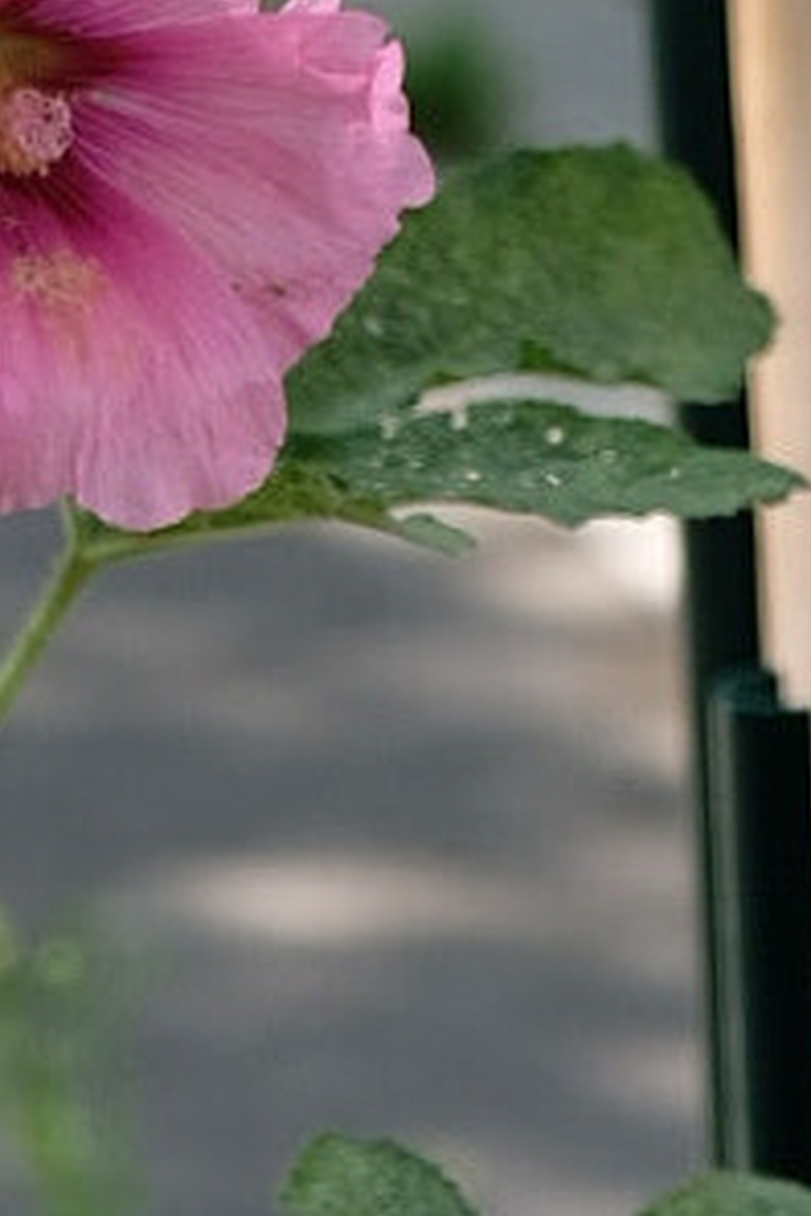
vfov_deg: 7.7
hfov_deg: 5.2
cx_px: 170
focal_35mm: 264
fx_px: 8920
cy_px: -446
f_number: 3.6
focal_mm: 32.9
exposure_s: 1/400
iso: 200
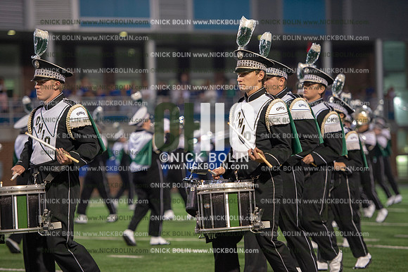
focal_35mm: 160
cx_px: 204
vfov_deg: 8.6
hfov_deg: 12.8
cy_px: 136
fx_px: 1812
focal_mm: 160
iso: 4000
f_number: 2.8
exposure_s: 1/250
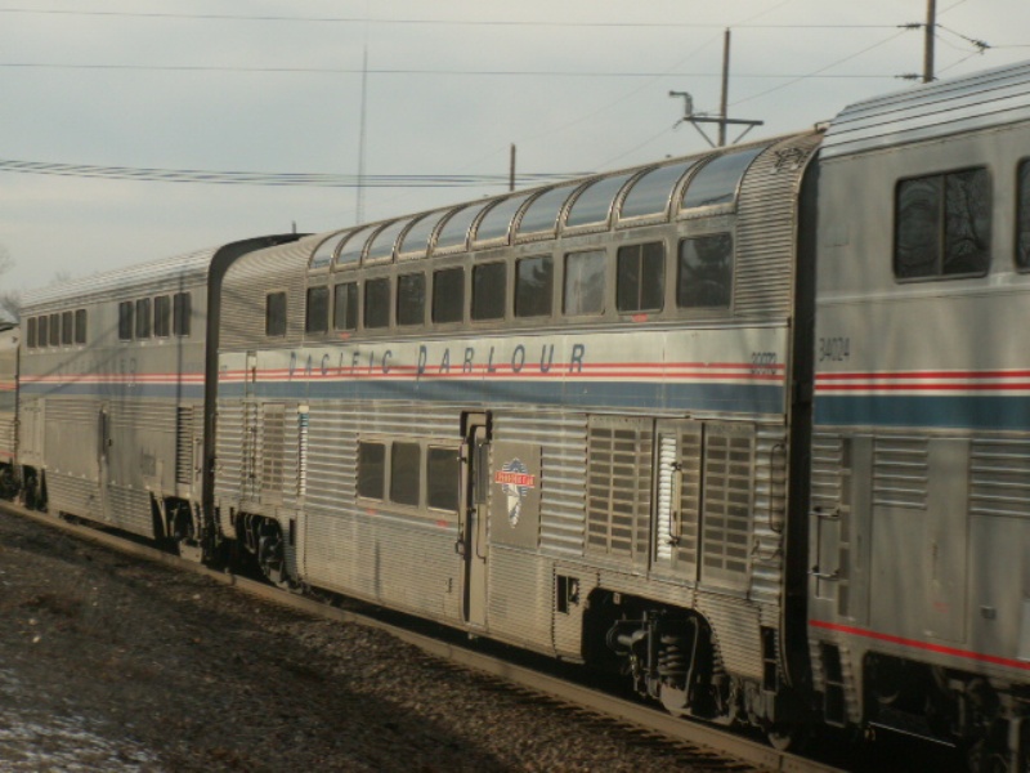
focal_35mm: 121
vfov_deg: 12.2
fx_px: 3600
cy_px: 386
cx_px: 515
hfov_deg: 16.3
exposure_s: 1/250
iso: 50
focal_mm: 19.71
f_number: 6.3
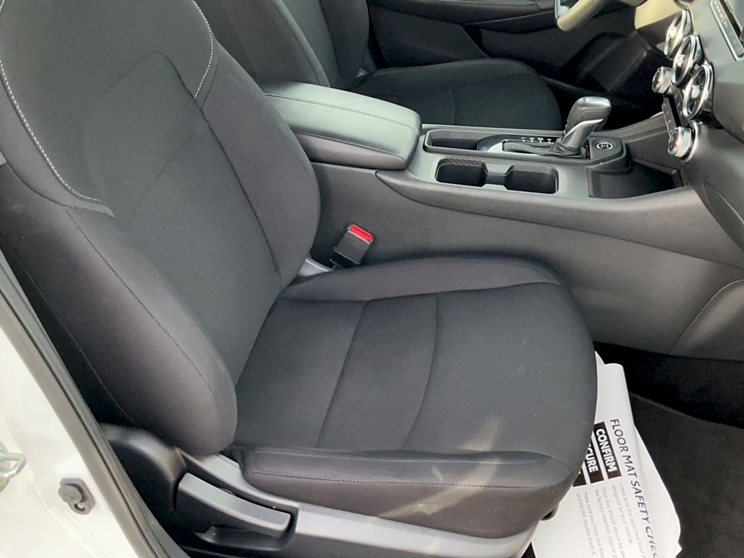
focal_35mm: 30
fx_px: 645
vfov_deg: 46.8
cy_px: 279
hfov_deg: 60.0
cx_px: 372
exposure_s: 1/120
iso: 125
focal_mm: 3
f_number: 1.8
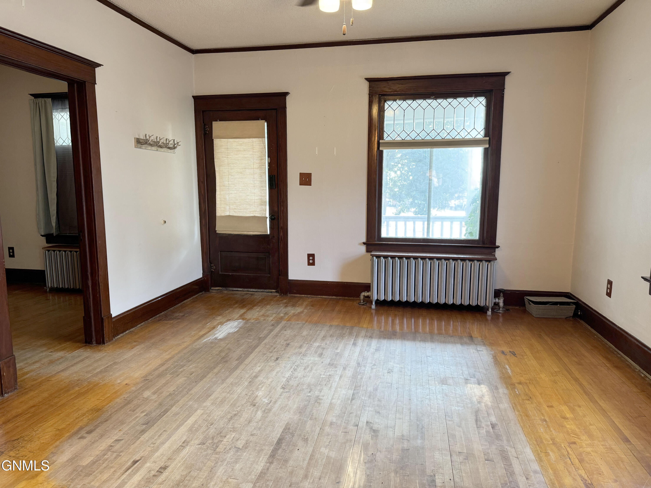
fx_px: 451
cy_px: 244
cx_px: 326
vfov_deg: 56.8
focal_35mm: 24
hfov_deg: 71.6
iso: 160
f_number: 1.78
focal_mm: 6.76
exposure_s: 1/60
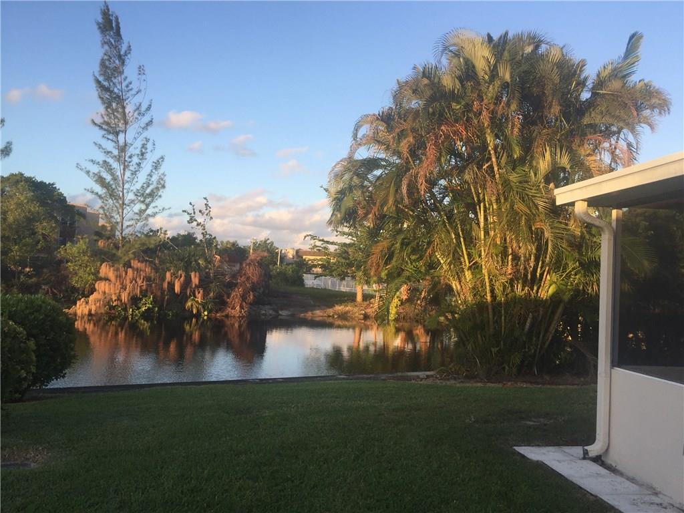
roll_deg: -4.6
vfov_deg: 48.2
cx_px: 342
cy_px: 256
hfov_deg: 61.7
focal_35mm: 29
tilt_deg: +2.5
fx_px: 573
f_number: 2.2
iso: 32
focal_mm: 4.15
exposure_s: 1/549
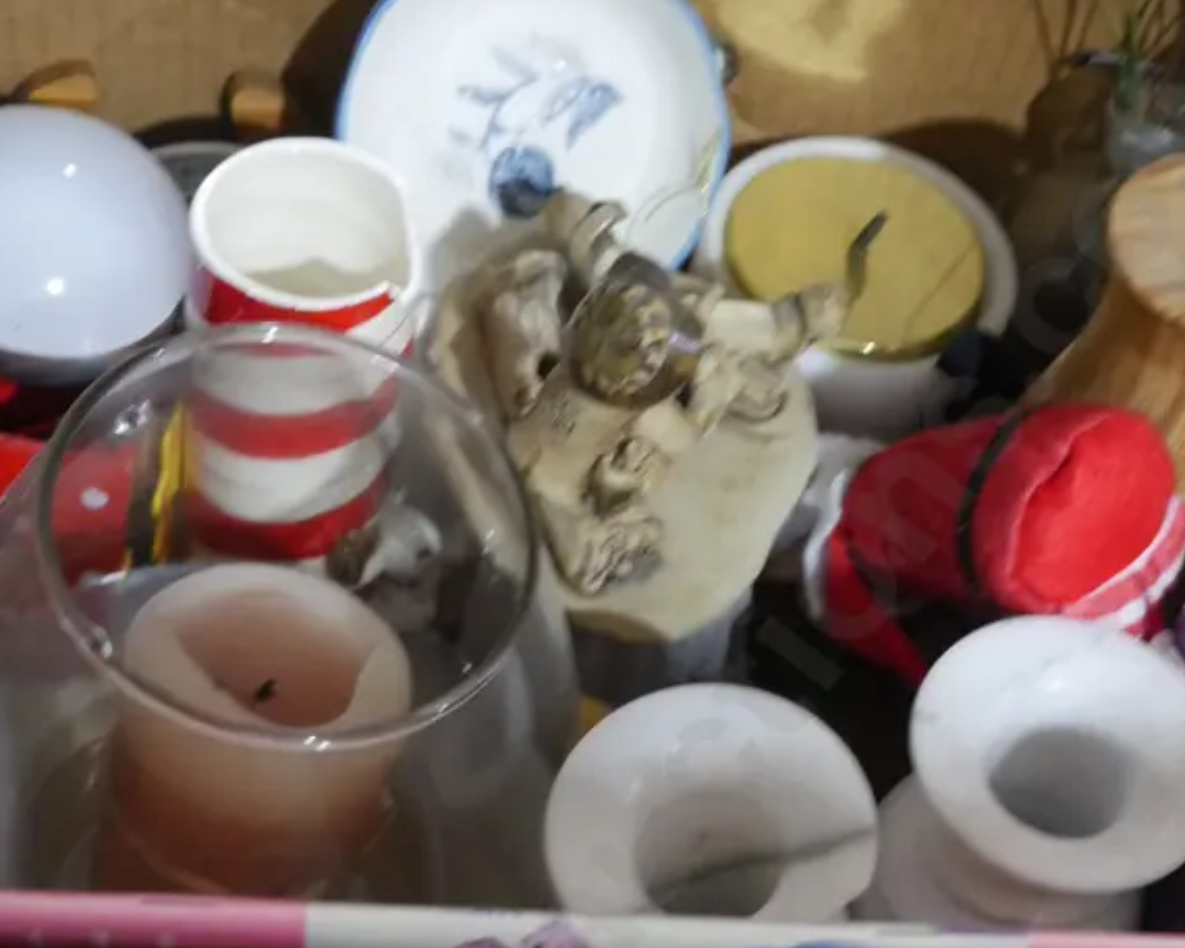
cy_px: 836
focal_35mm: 70
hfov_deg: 27.1
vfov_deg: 21.4
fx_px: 2455
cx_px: 660
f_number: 4.5
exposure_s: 1/50
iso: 3200
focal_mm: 20
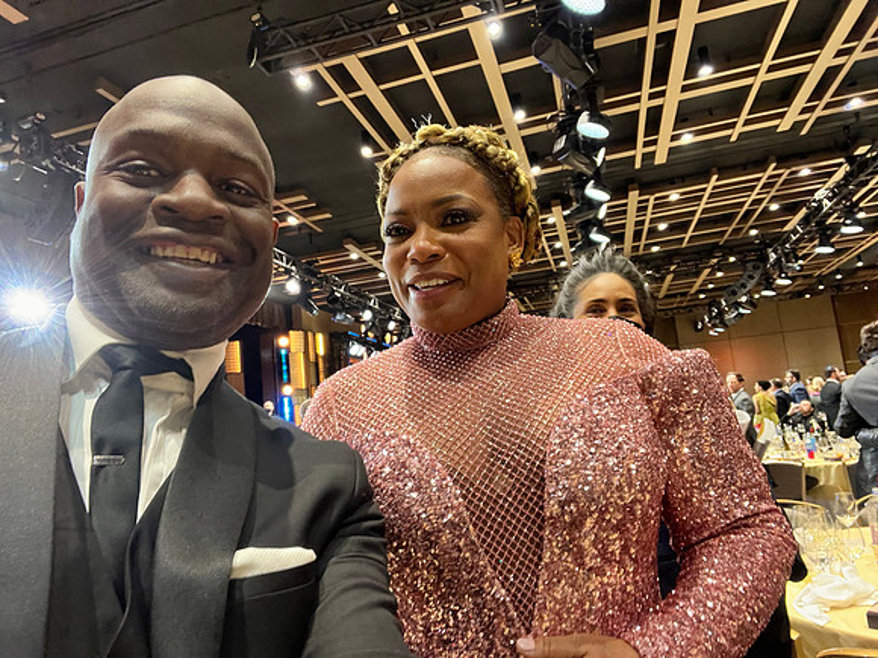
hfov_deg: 73.9
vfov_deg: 58.9
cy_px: 329
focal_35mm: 23
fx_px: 583
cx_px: 439
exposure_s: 1/28
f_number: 2.2
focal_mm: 2.71
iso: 400
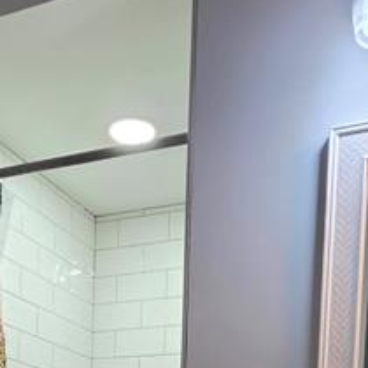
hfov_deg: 30.4
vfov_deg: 24.0
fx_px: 674
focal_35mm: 56
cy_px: 556
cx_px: 140
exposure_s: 1/120
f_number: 1.9
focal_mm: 2.2
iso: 125
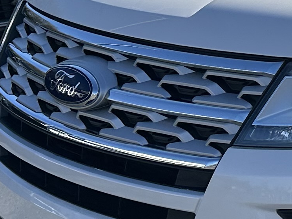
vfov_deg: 11.3
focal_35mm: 130
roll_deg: +0.3
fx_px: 1097
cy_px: 24
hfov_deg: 13.6
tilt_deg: -10.2
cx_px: 526
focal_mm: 6.86
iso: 80
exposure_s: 1/5525
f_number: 1.78
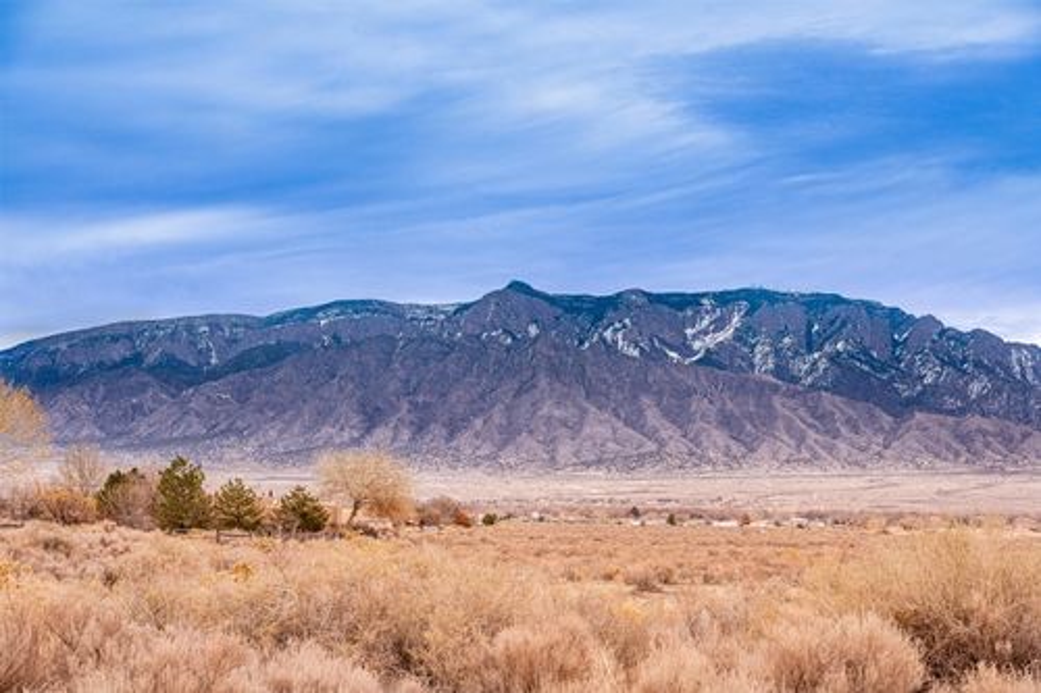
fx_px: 2023
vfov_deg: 19.4
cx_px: 520
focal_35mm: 70
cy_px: 346
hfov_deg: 28.9
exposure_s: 1/1600
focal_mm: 70
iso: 320
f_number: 7.1
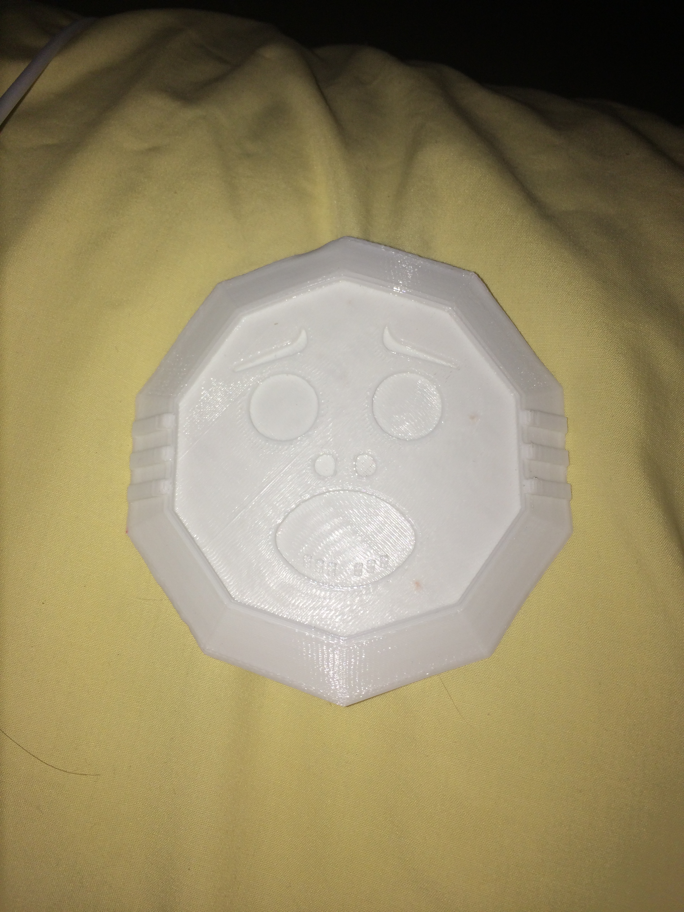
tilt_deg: -71.1
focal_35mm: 29
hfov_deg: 48.2
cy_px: 456
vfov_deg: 61.7
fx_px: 764
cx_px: 342
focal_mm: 4.15
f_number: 2.2
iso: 32
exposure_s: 1/380
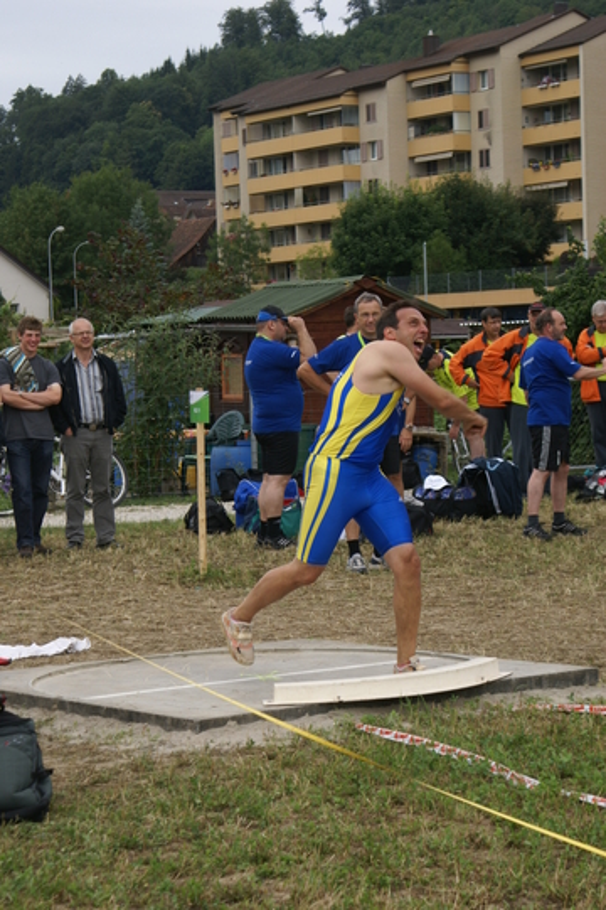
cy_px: 455
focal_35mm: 105
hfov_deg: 13.0
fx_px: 2651
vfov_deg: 19.5
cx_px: 303
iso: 100
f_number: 6.3
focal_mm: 70
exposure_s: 1/250
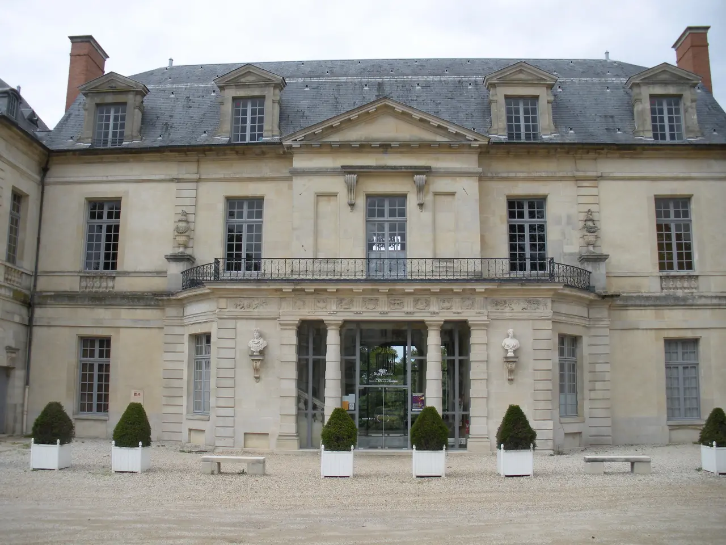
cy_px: 272
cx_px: 363
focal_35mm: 36
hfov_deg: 51.4
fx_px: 755
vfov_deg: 39.7
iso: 64
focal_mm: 6.3
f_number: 3.5
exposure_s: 1/368
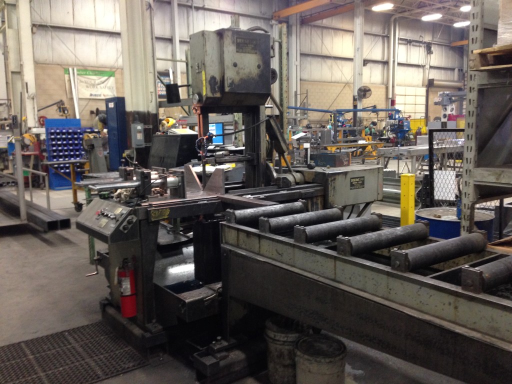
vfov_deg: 42.9
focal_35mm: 33
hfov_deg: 55.4
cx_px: 256
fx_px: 488
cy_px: 192
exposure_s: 1/20
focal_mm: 4.12
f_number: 2.4
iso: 200
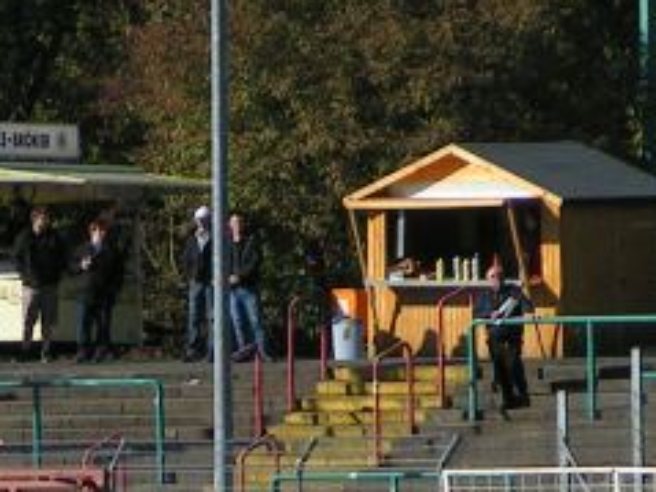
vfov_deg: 2.4
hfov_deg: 3.2
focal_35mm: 629
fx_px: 11914
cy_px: 550
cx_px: 296
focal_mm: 28.8
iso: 50
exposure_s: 1/1000
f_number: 3.5
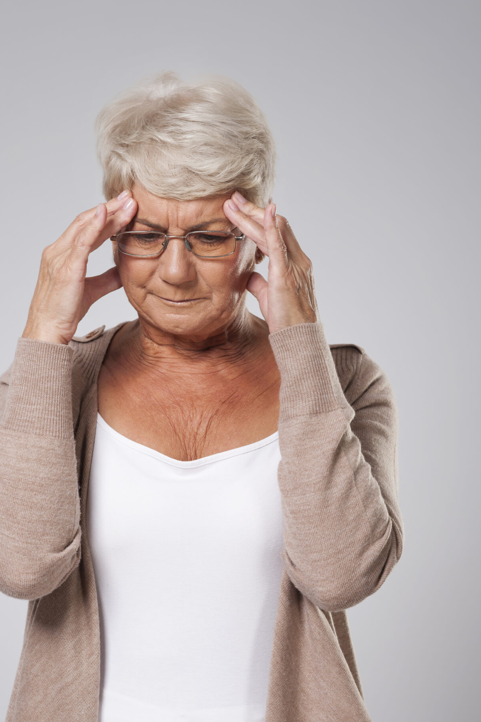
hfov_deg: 11.4
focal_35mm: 120
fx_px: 2404
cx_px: 185
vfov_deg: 17.0
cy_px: 490
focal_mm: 85
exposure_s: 1/125
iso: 100
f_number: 7.1
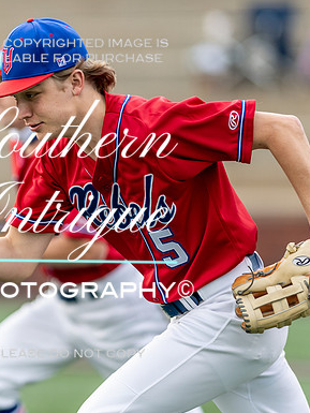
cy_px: 270
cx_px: 69
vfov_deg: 3.4
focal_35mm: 578
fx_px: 6898
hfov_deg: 2.6
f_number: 2.8
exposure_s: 1/800
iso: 320
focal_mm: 300
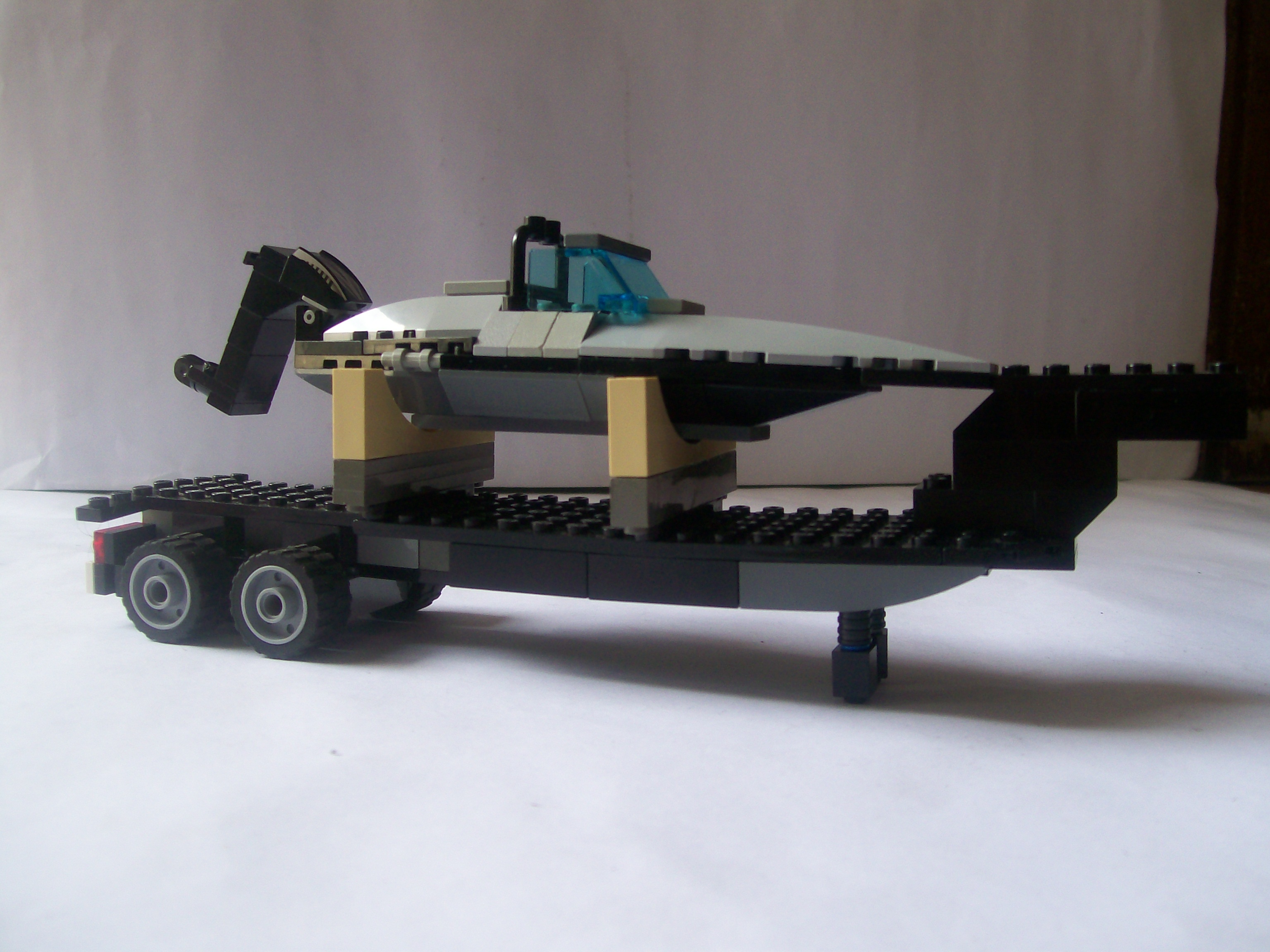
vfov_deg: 39.7
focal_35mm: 36
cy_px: 476
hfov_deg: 51.4
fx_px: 1321
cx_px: 635
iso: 80
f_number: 2.7
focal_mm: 6
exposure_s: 1/121
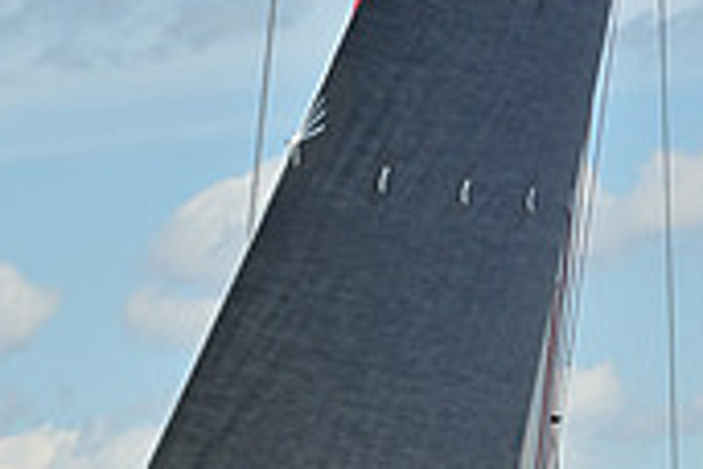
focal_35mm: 407
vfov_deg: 3.4
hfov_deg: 5.1
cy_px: 607
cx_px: 222
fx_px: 7947
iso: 250
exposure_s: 1/1000
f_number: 11
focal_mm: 120
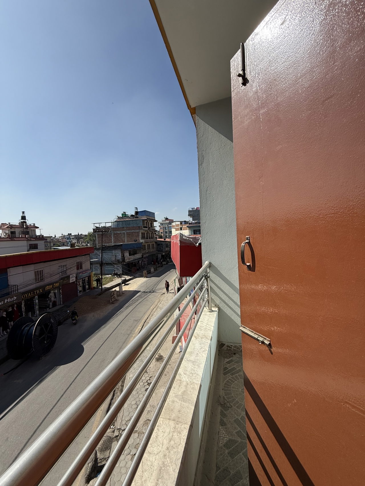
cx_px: 182
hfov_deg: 85.7
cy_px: 243
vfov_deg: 102.1
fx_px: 197
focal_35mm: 14
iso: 64
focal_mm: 2.22
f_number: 2.2
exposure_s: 1/2841
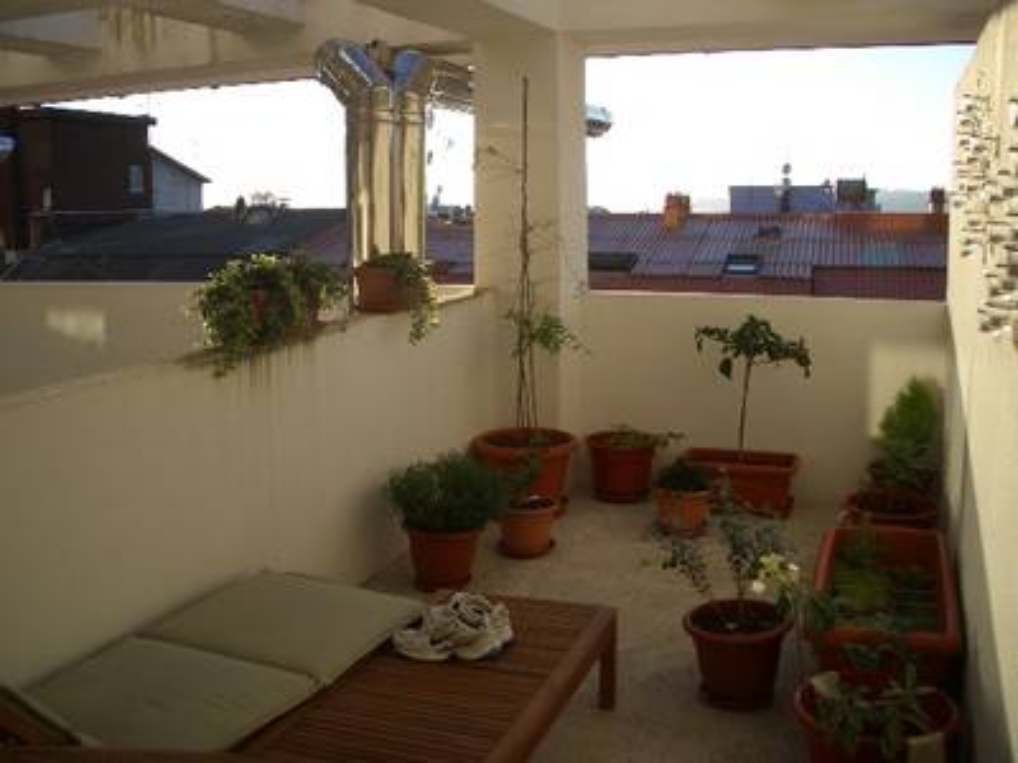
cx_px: 509
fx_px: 1029
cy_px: 382
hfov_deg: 52.6
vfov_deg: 40.7
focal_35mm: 35
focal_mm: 5.8
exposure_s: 1/640
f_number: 2.6
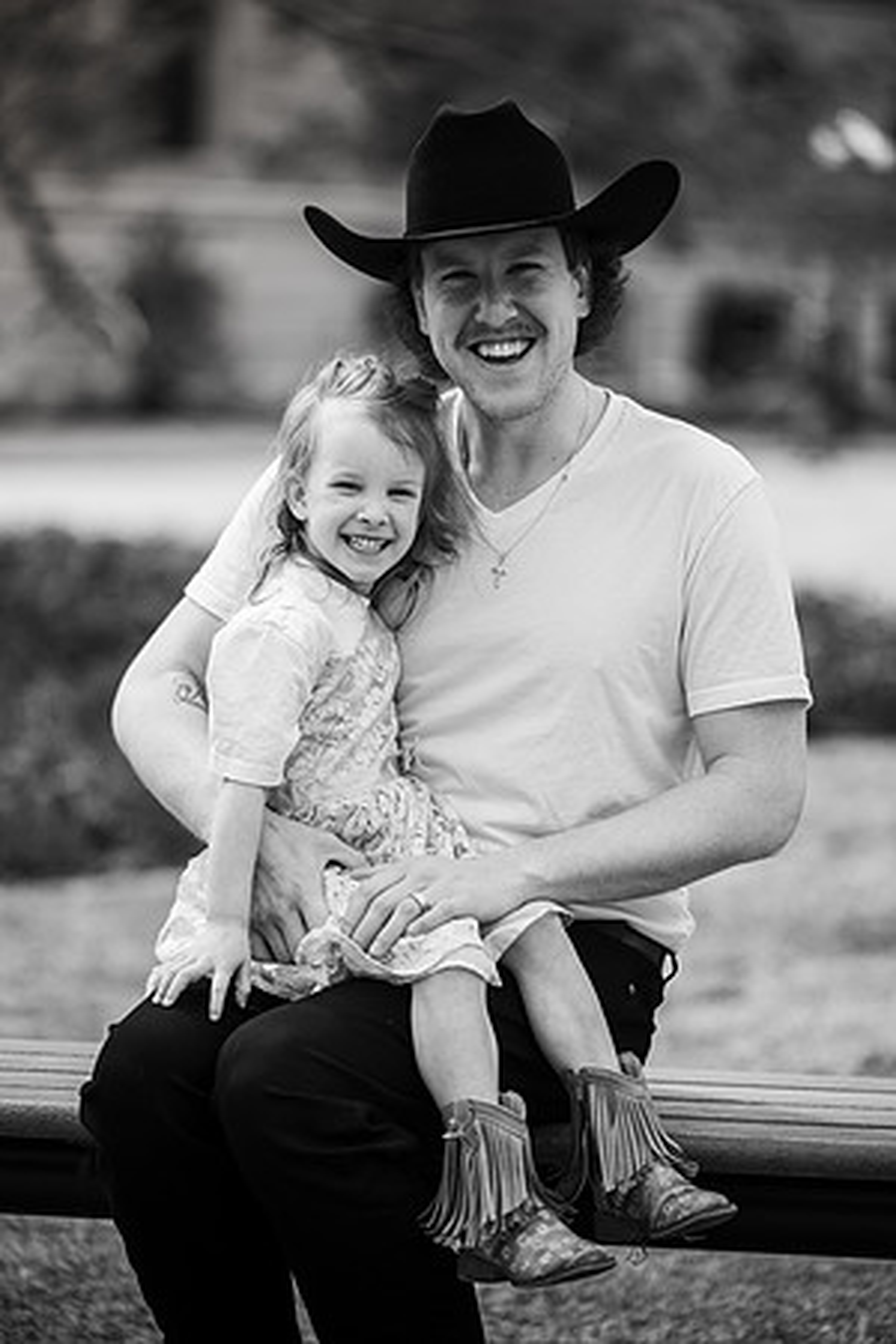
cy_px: 672
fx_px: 3733
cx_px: 448
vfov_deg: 20.4
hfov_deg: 13.7
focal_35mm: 100
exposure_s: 1/2500
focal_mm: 100
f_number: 2
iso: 100
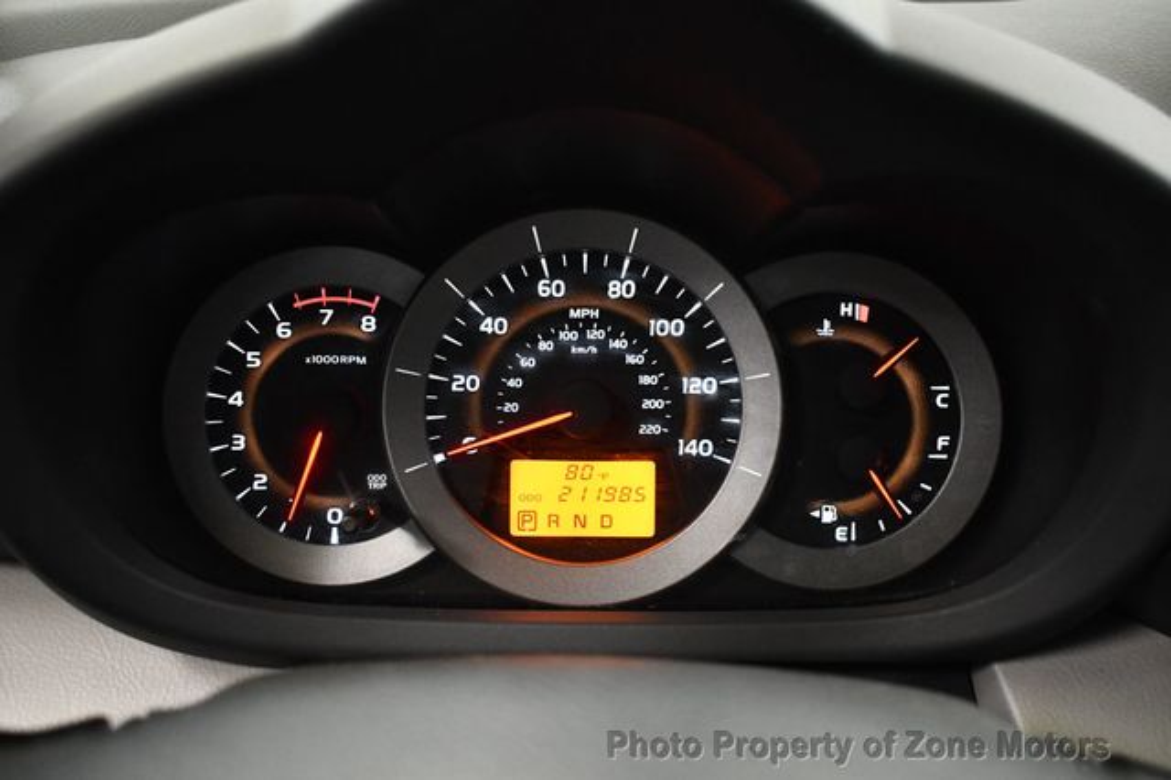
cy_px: 390
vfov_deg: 38.8
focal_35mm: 34
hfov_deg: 55.8
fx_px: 1105
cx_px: 586
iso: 3200
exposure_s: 1/60
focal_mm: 23
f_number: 3.8
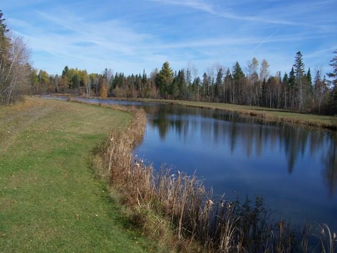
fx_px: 370
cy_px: 126
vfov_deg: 37.7
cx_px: 168
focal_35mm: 38
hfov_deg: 49.0
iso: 64
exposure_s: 1/640
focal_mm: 6.3
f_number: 4
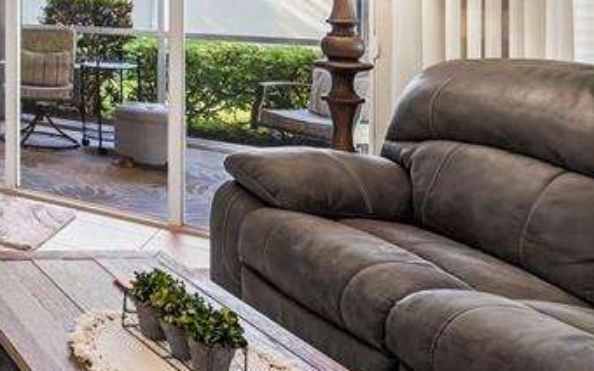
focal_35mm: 43
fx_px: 696
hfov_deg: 31.0
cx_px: -243
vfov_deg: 27.4
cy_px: -32
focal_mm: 14
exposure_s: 1/13
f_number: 8
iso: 400
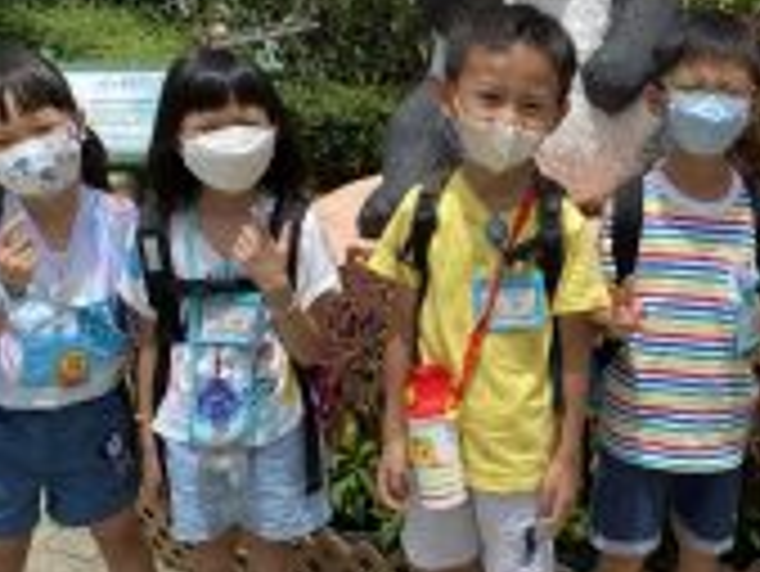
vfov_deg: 27.1
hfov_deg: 34.8
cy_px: 277
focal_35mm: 54
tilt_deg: -15.8
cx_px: 567
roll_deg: -1.6
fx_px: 1186
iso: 32
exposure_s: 1/3401
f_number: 1.8
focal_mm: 4.25
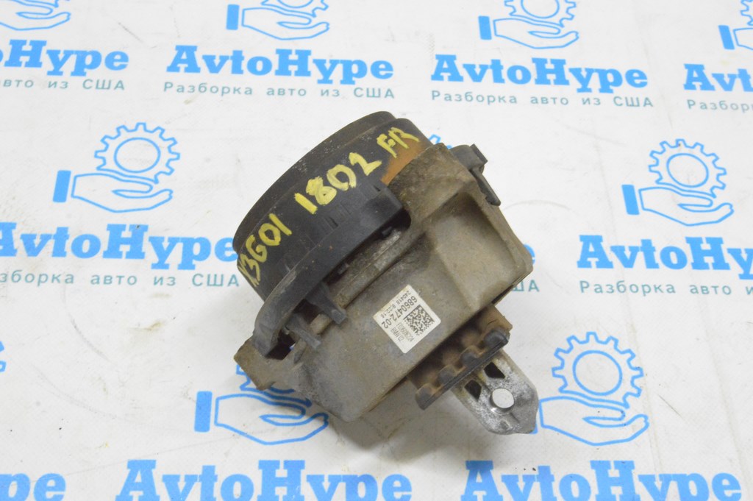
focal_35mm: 48
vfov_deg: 28.0
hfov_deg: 41.1
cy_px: 250
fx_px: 1003
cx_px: 376
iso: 6400
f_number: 20
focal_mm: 32
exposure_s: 1/15
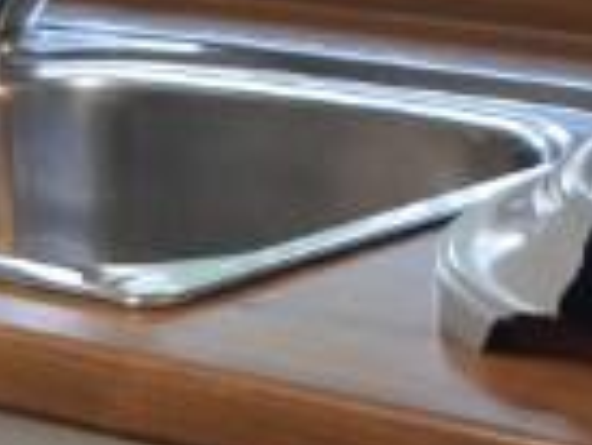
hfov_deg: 9.0
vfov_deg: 6.7
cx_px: -194
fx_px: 3680
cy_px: 916
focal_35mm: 215
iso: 800
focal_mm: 20
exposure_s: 1/60
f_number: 3.5
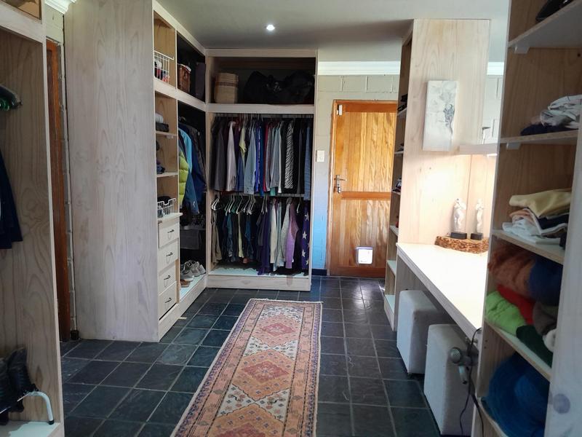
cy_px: 218
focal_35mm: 26
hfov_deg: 67.3
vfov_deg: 53.1
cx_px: 291
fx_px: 437
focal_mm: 3.98
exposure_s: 1/24
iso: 500
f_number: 1.8
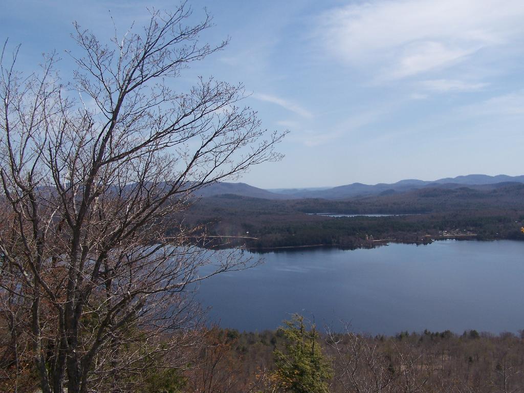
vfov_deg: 37.7
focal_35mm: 38
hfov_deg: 49.0
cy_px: 196
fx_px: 575
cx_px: 262
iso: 80
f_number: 5.6
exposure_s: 1/640
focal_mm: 6.3
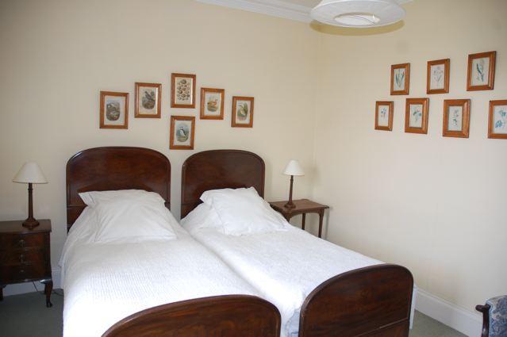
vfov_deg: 47.9
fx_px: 380
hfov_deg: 67.4
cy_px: 168
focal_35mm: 27
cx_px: 254
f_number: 3.5
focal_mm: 18
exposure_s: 1/60
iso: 400
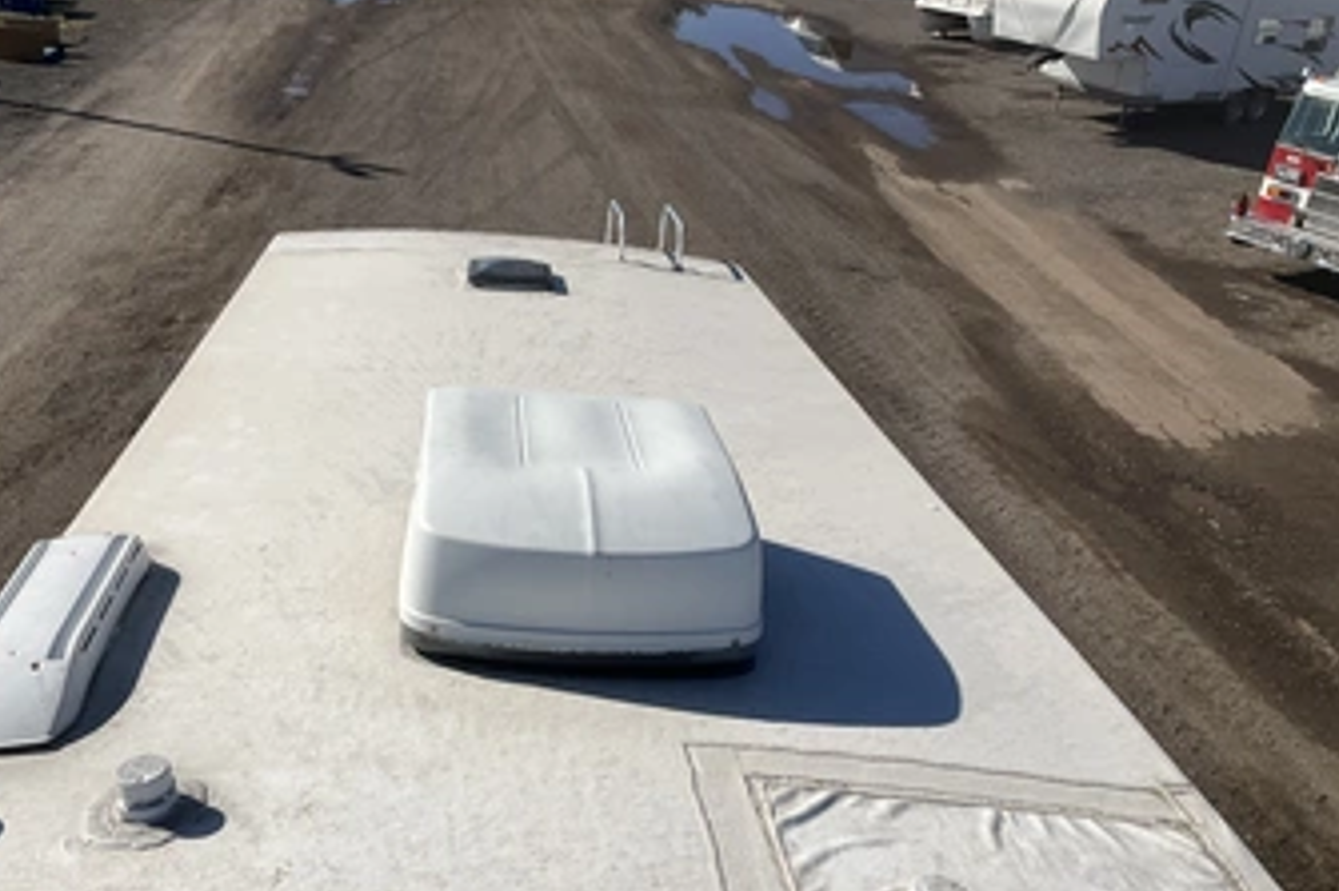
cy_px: 507
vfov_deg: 36.8
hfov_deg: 52.9
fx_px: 1338
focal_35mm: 36
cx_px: 548
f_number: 1.8
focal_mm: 3
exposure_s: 1/4405
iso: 25
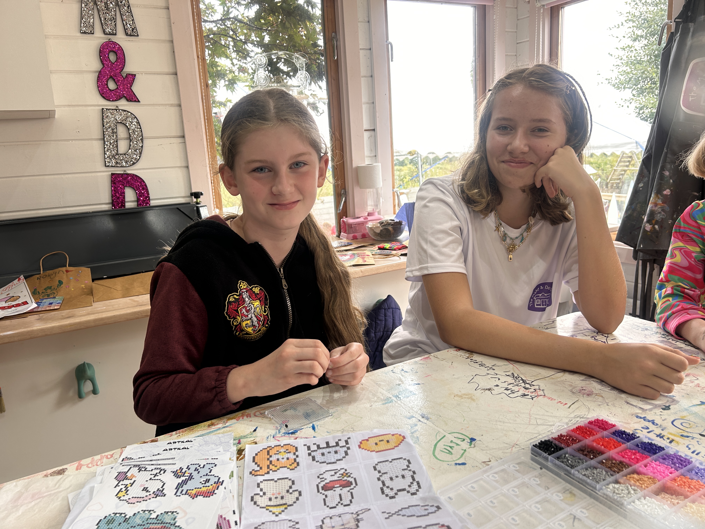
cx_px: 352
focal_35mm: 26
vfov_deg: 53.1
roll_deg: +3.1
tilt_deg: -11.3
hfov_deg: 67.3
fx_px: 530
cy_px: 264
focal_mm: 5.7
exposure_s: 1/145
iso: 32
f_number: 1.5
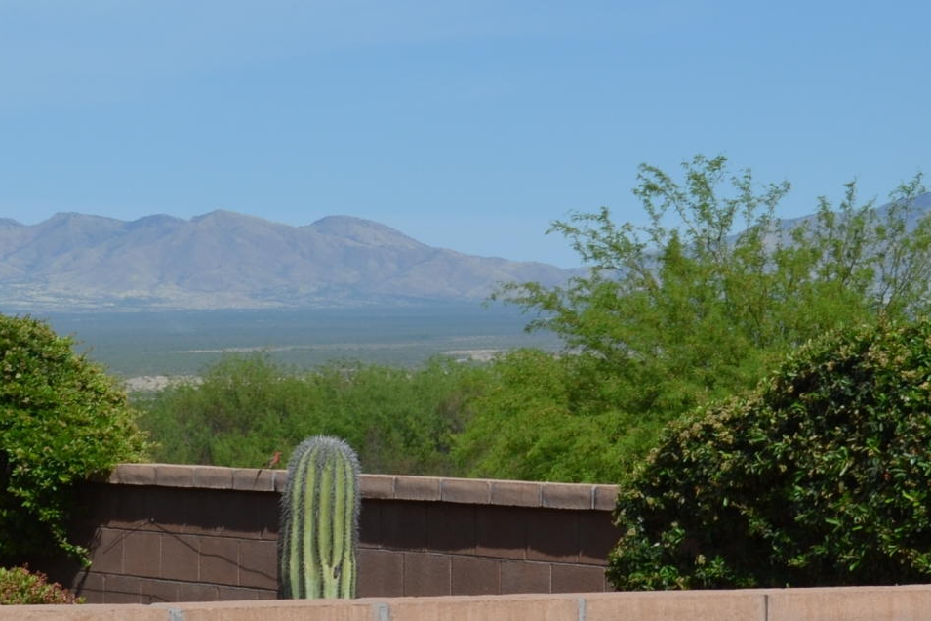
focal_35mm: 151
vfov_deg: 9.1
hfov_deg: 13.4
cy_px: 180
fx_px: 3905
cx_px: 951
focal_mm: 32
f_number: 9
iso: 100
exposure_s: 1/320
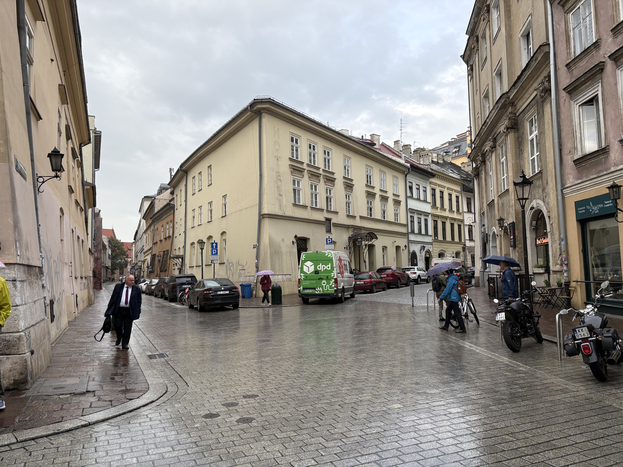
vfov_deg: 53.1
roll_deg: +1.2
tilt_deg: +5.1
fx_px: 468
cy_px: 234
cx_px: 312
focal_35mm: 26
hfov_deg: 67.3
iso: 50
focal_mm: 5.96
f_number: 1.6
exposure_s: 1/607
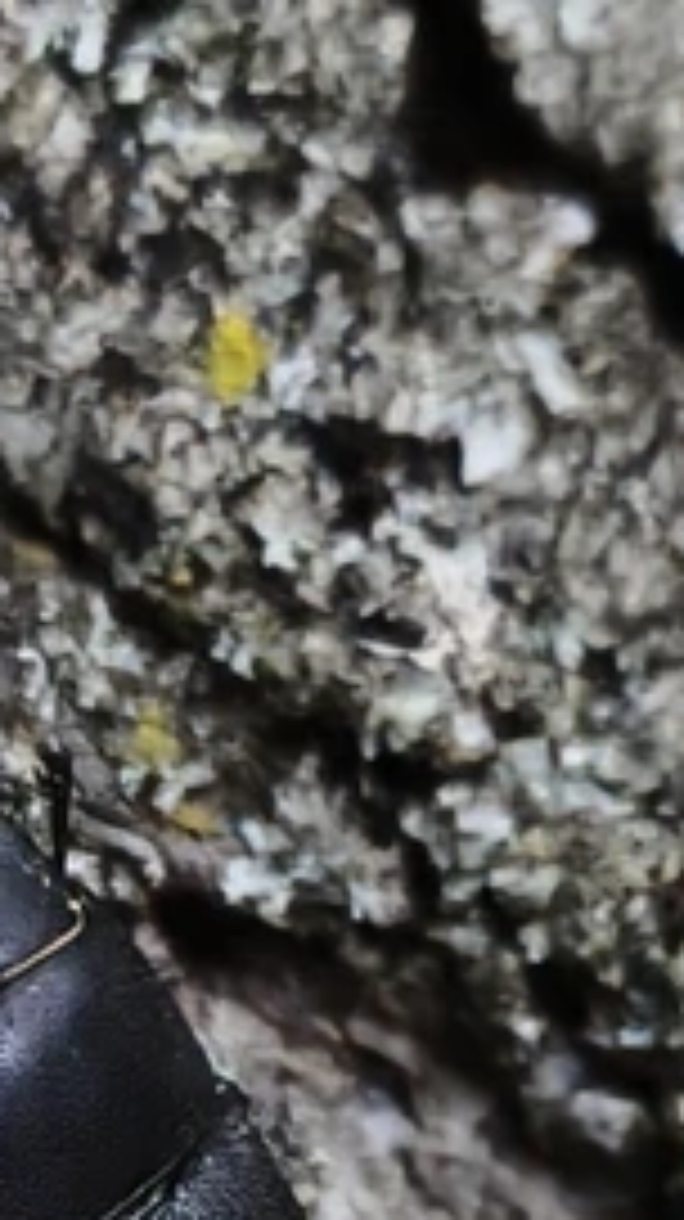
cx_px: 158
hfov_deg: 7.1
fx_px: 5493
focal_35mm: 170
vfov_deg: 12.5
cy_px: 1279
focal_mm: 5.35
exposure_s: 1/8000
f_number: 1.7
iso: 6400
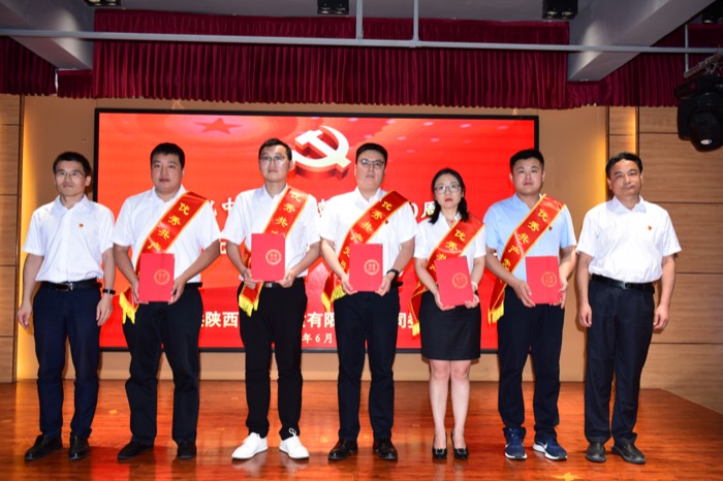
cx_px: 362
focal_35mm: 34
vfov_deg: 38.8
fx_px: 682
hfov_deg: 55.8
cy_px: 240
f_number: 3.5
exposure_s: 1/100
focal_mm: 34
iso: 400
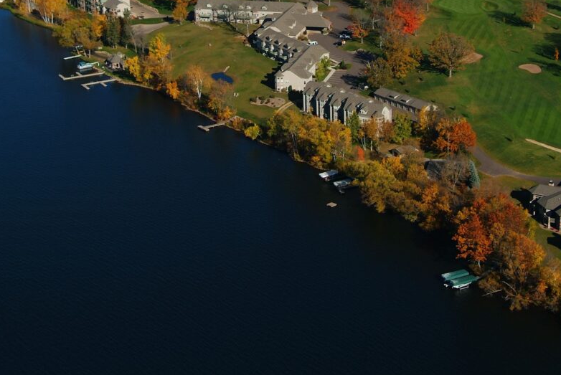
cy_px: 106
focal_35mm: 78
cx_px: 369
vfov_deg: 17.5
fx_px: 1217
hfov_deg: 25.8
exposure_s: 1/750
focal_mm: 34
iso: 200
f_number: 6.7
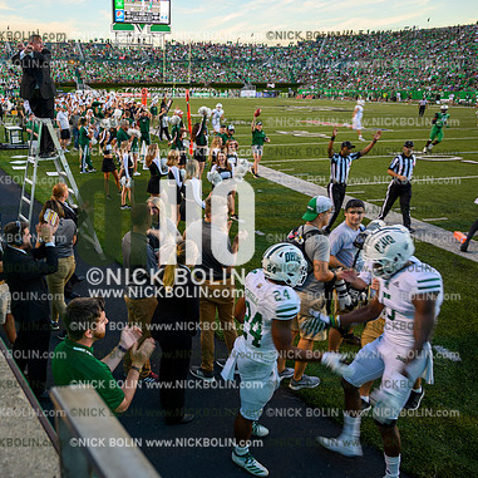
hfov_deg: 51.7
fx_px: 484
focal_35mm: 31
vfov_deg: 52.5
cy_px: 238
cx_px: 166
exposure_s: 1/50
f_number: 4
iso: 100
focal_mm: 24
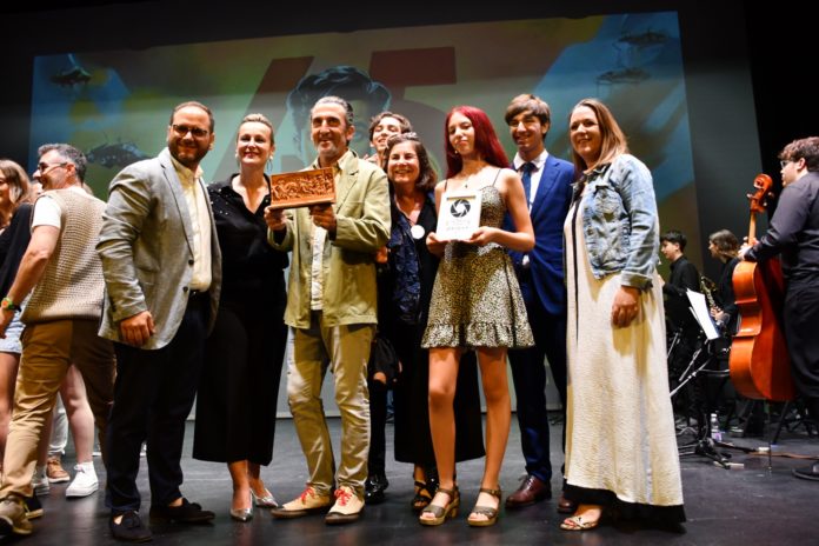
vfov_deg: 43.6
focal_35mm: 30
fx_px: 682
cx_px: 410
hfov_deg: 61.9
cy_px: 273
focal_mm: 20
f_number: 3.5
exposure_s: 1/125
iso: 1400
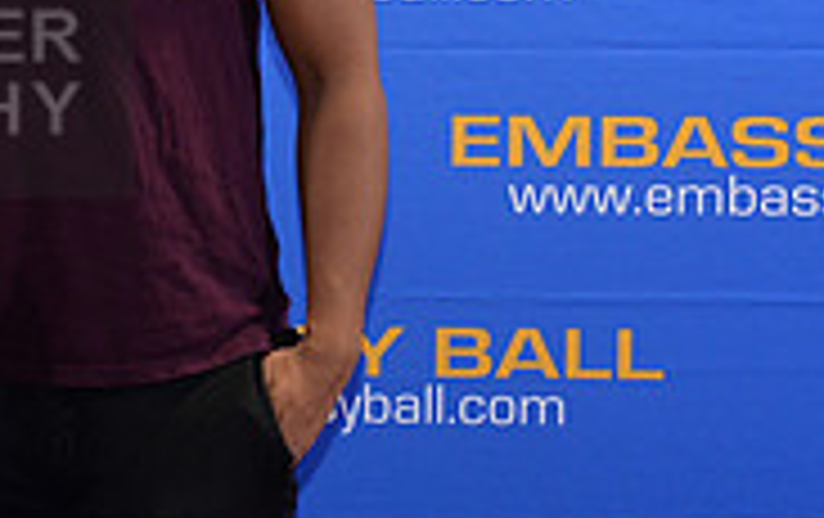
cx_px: -356
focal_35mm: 177
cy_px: 79
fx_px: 3981
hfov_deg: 11.4
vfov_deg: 7.4
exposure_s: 1/250
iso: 1600
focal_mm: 55
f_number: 4
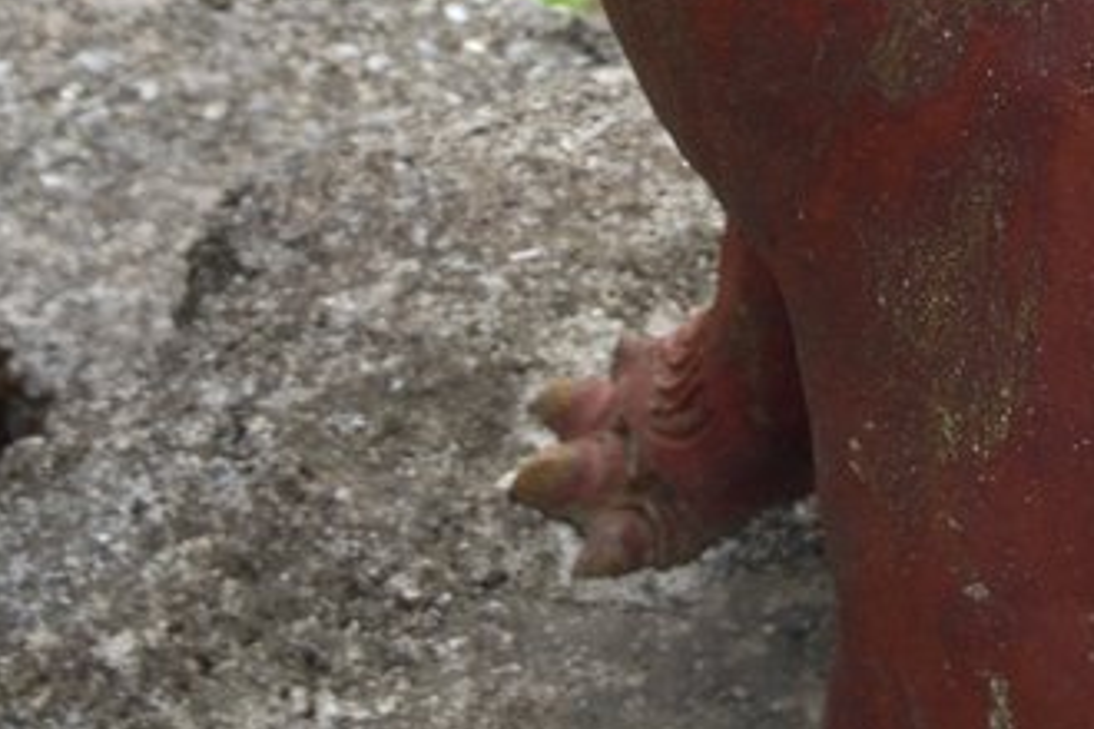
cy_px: -524
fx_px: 3434
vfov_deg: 11.4
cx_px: 995
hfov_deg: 17.8
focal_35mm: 113
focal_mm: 4.28
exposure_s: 1/351
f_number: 2.4
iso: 50
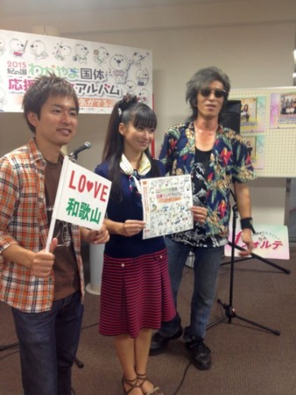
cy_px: 198
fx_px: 399
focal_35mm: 35
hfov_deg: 40.7
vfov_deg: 52.6
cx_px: 148
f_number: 2.4
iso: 64
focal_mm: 4.28
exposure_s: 1/20
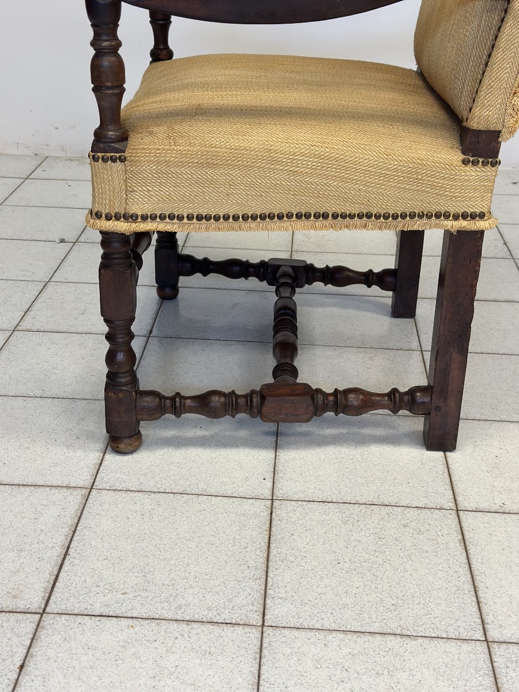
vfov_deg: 39.7
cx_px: 260
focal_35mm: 48
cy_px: 346
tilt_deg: -25.5
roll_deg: -3.4
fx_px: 960
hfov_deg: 30.3
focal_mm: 6.86
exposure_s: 1/100
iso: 125
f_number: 1.78
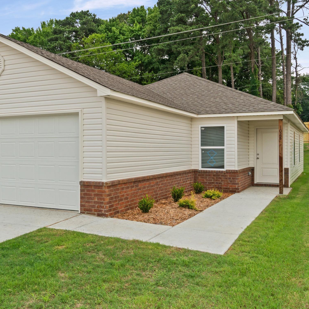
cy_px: 153
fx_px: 384
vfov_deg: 43.9
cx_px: 107
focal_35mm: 38
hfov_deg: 43.3
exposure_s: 1/40
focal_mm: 18
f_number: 9
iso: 250
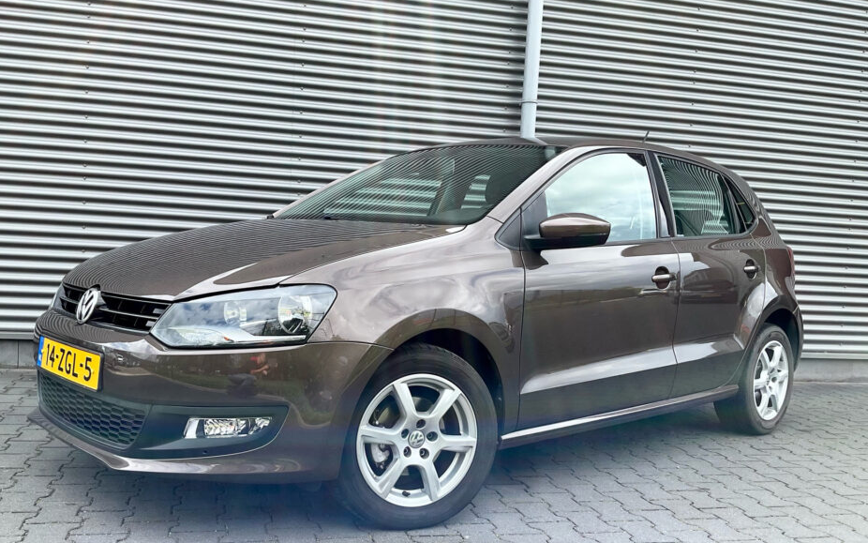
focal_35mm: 34
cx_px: 397
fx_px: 804
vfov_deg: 37.2
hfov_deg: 56.6
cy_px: 310
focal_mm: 3
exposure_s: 1/519
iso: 16
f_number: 1.8
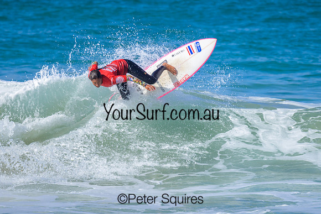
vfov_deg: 1.3
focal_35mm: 1098
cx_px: 156
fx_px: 9796
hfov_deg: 1.9
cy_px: 92
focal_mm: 800
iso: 360
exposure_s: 1/2000
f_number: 6.3
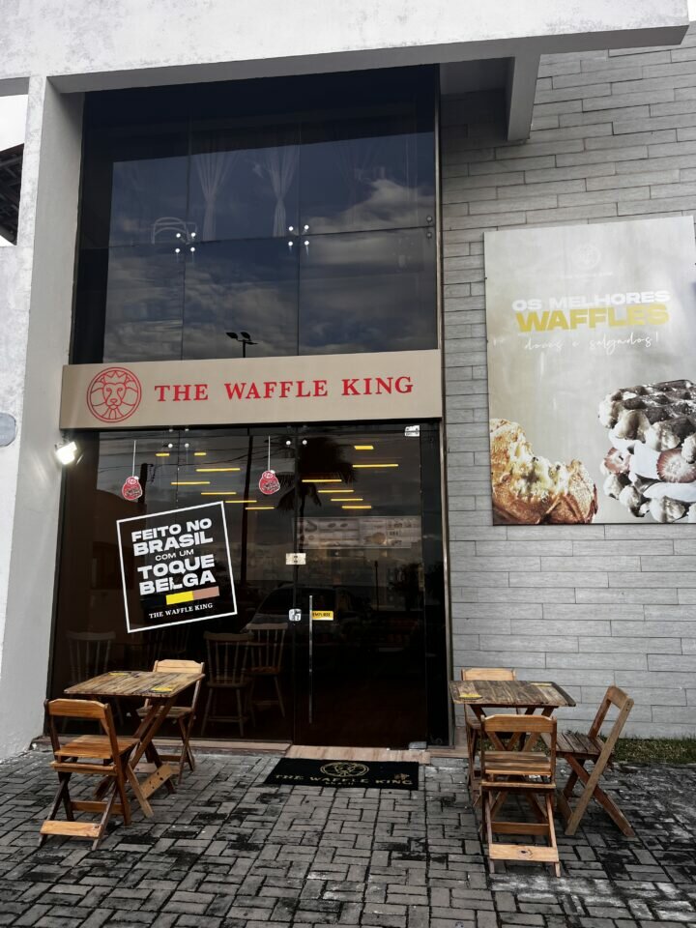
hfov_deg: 53.1
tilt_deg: +9.7
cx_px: 348
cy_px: 464
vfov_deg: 67.3
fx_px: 697
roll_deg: +0.1
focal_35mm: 26
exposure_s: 1/300
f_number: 1.5
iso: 50
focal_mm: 5.7
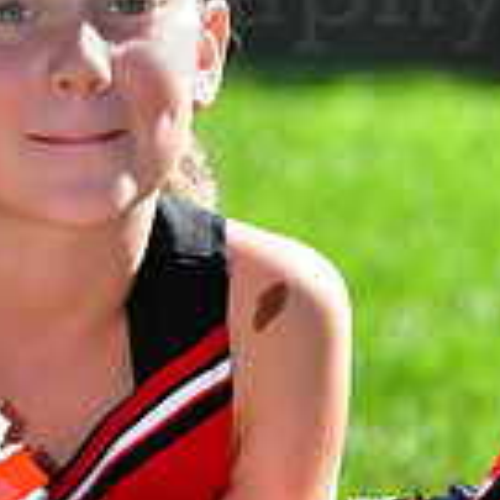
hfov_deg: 2.0
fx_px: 14315
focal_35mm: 876
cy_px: -41
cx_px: 24
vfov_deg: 2.0
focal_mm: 160
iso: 400
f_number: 4.5
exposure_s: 1/1250
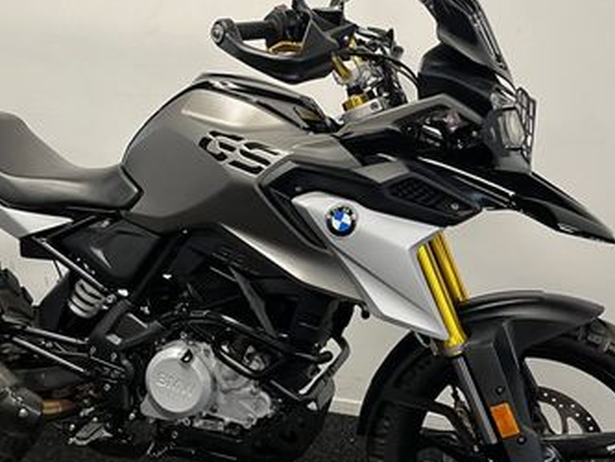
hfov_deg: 38.1
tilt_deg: -16.4
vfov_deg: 29.1
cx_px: 266
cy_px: 253
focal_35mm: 50
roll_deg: -0.4
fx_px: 889
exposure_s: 1/50
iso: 100
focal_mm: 5.1
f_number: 1.6
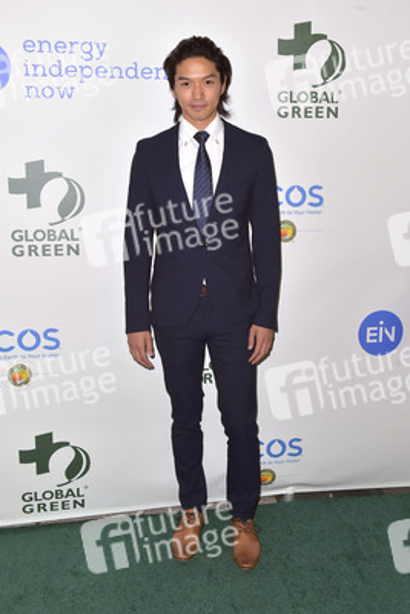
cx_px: 205
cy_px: 307
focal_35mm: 38
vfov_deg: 50.7
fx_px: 649
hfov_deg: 35.1
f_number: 6.3
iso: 250
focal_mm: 38
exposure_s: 1/250
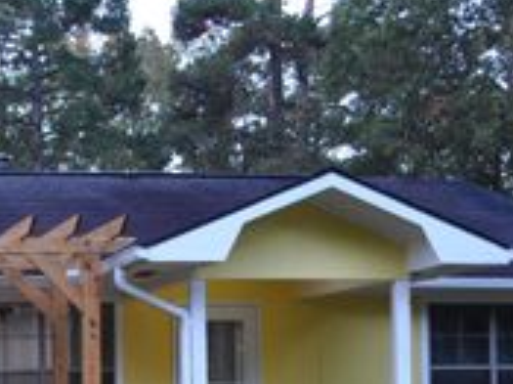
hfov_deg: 24.1
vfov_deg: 19.1
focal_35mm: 74
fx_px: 1096
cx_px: -91
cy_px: 419
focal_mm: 18
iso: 500
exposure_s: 1/60
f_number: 4
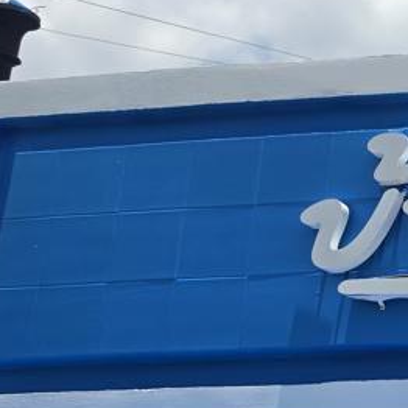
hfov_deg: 15.4
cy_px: 350
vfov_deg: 19.2
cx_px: 831
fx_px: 1187
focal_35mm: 89
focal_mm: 6.5
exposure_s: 1/7939
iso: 64
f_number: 1.4
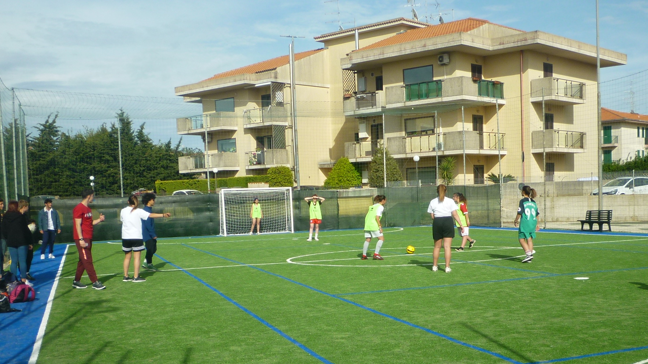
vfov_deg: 26.7
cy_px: 283
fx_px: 756
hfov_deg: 46.2
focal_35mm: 44
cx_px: 382
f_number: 4
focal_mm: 5.2
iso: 80
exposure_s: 1/640
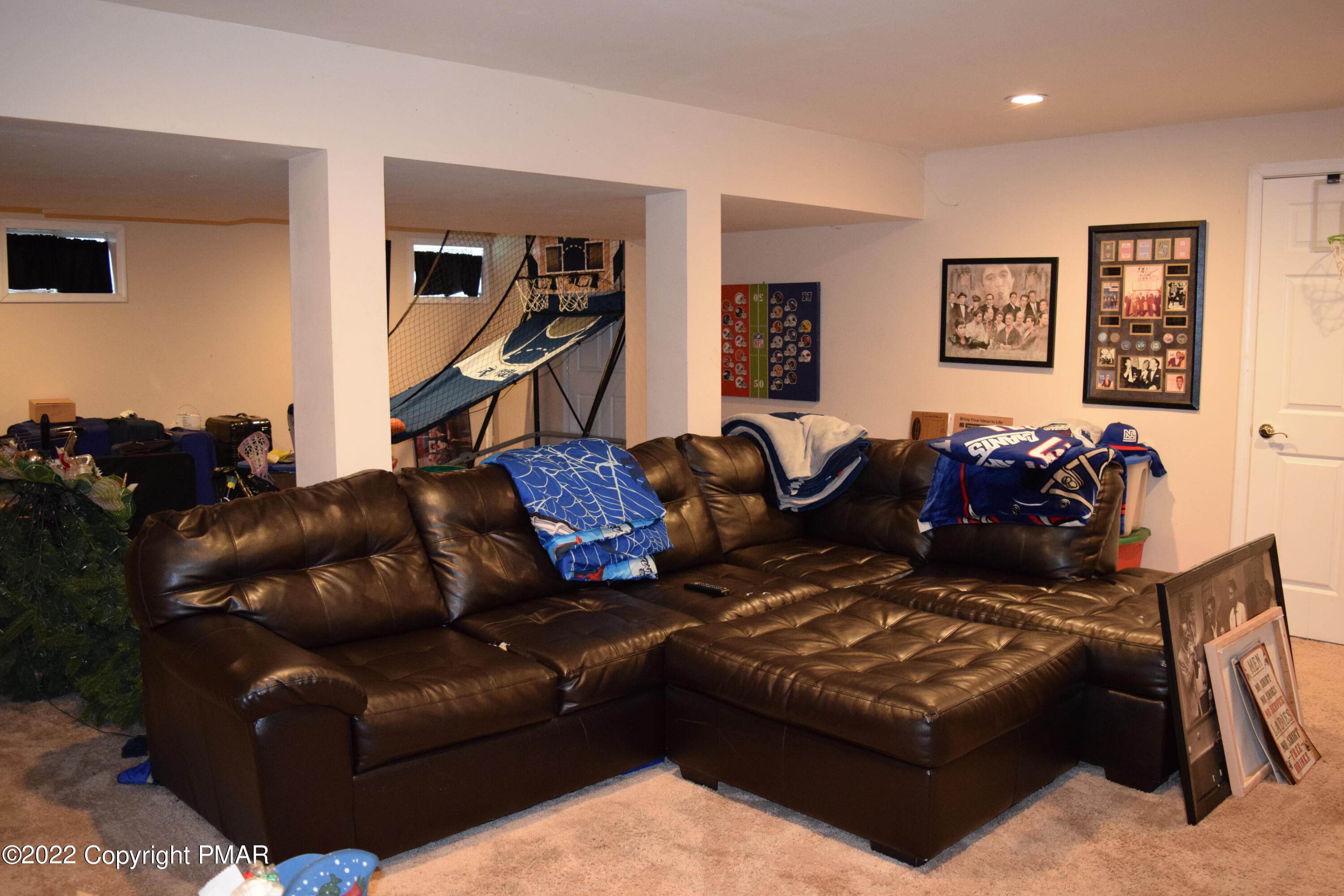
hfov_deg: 61.9
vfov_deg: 43.6
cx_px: 672
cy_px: 448
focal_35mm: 30
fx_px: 1120
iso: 2500
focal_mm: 20
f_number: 3.5
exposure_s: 1/60
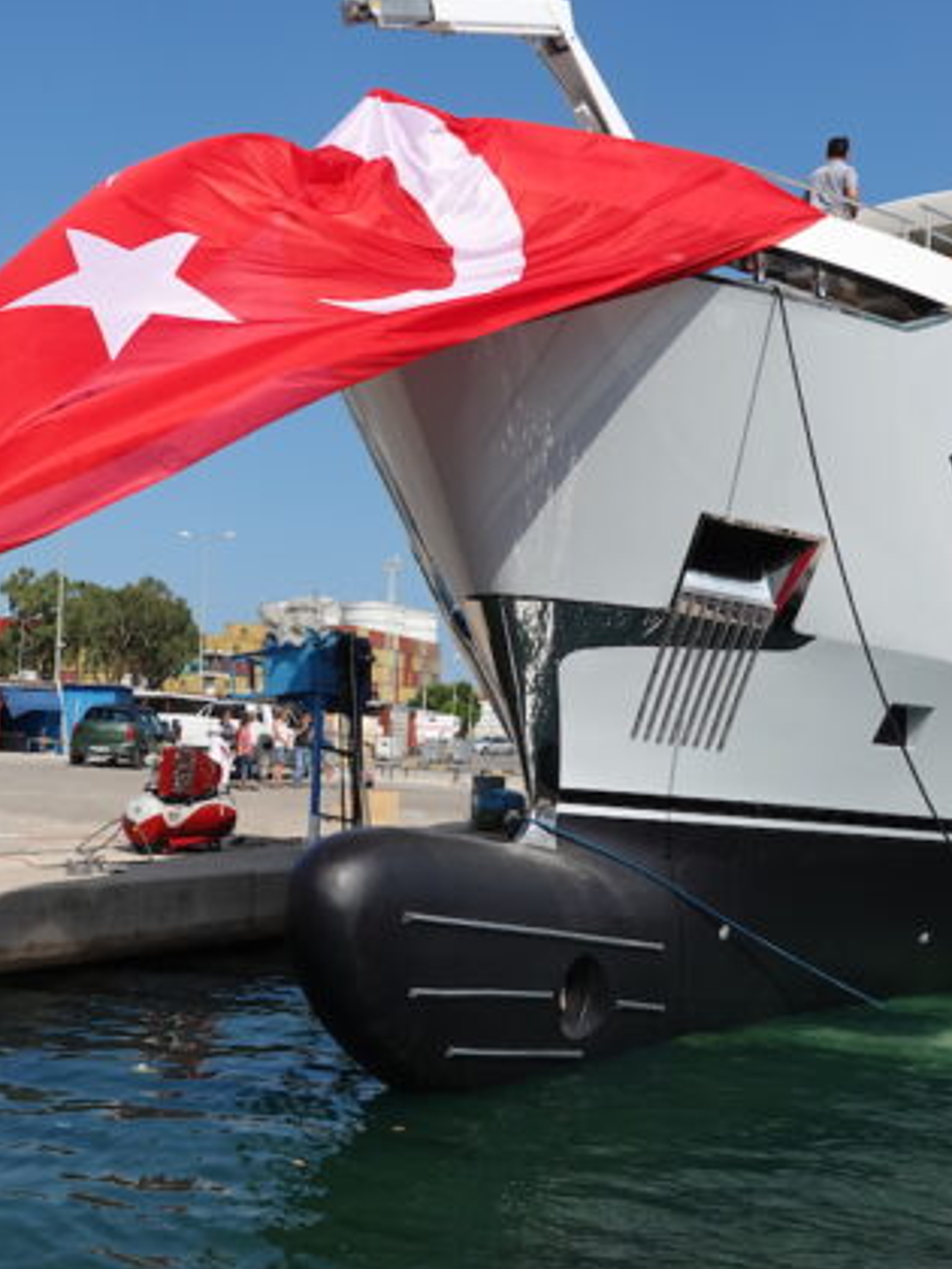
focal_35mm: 44
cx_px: 478
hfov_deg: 32.9
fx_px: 1613
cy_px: 601
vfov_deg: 42.9
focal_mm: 9.14
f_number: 4.5
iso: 100
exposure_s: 1/1000
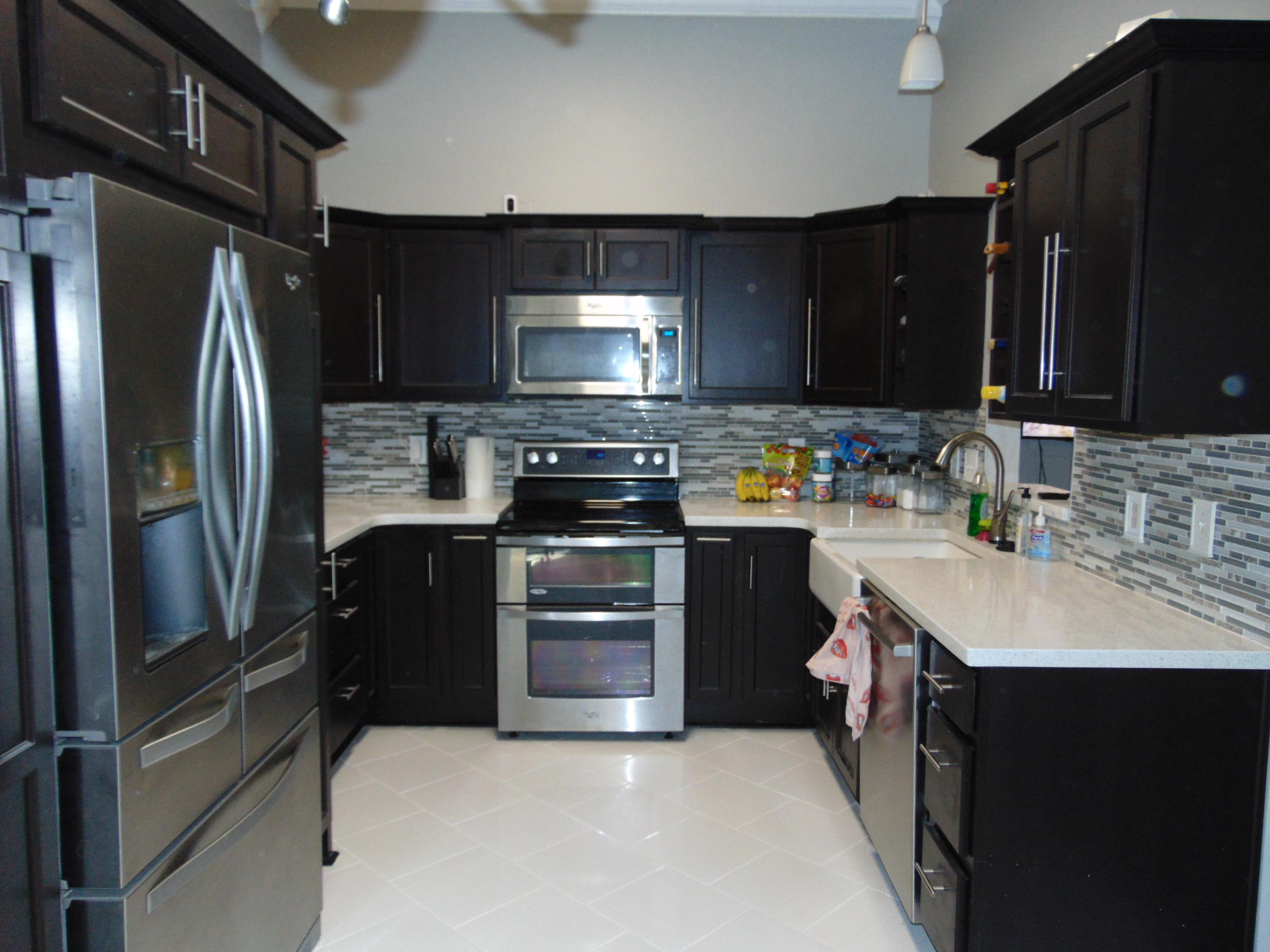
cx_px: 635
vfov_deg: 54.9
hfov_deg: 69.4
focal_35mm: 25
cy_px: 476
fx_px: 917
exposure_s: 1/30
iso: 200
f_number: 3
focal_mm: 4.5
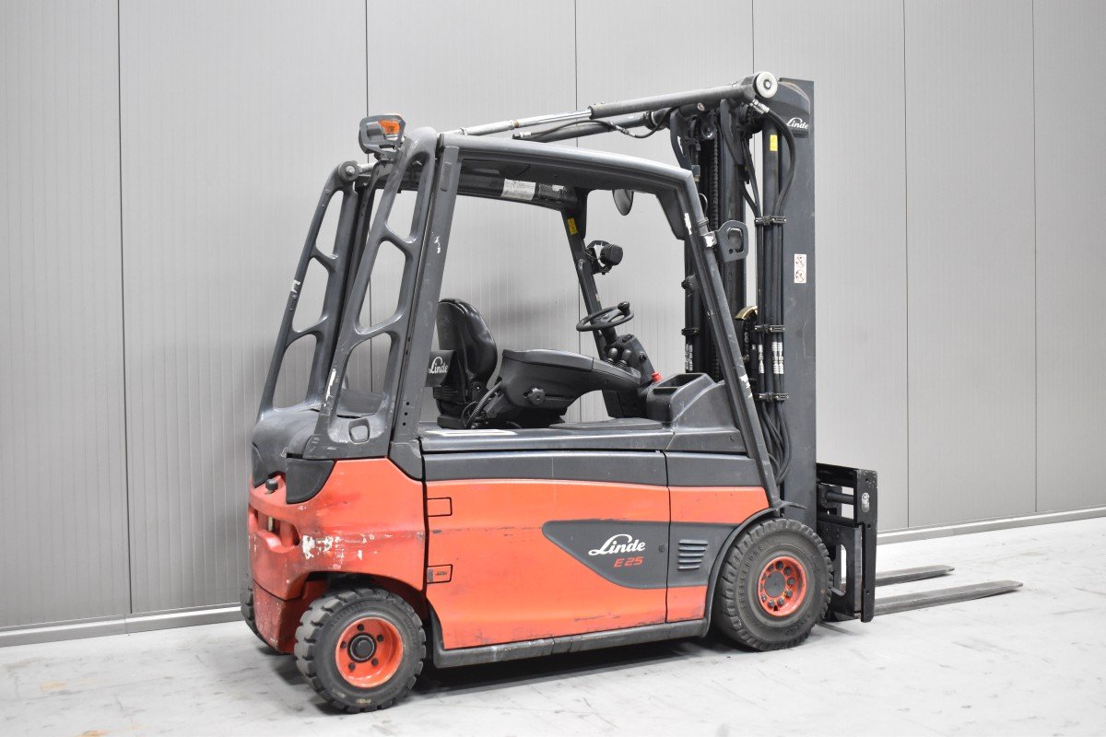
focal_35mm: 39
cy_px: 368
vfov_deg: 34.2
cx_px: 553
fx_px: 1198
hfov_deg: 49.6
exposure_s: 1/25
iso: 1600
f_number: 4.5
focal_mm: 26
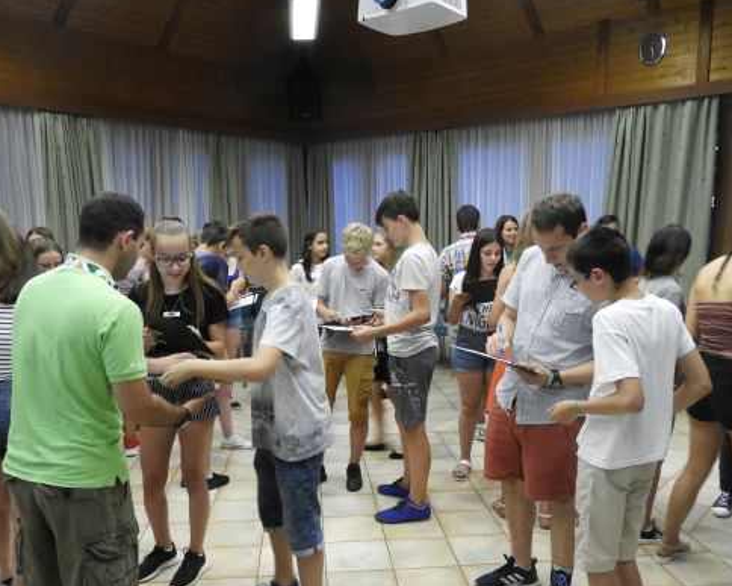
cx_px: 372
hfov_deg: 57.2
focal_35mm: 31
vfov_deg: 46.9
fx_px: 671
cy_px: 348
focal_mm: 4.3
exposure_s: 1/30
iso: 360
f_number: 3.3
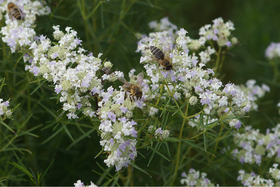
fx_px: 1167
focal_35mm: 150
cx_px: 140
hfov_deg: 13.7
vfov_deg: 9.1
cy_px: 94
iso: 100
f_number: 4.5
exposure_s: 1/320
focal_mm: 100
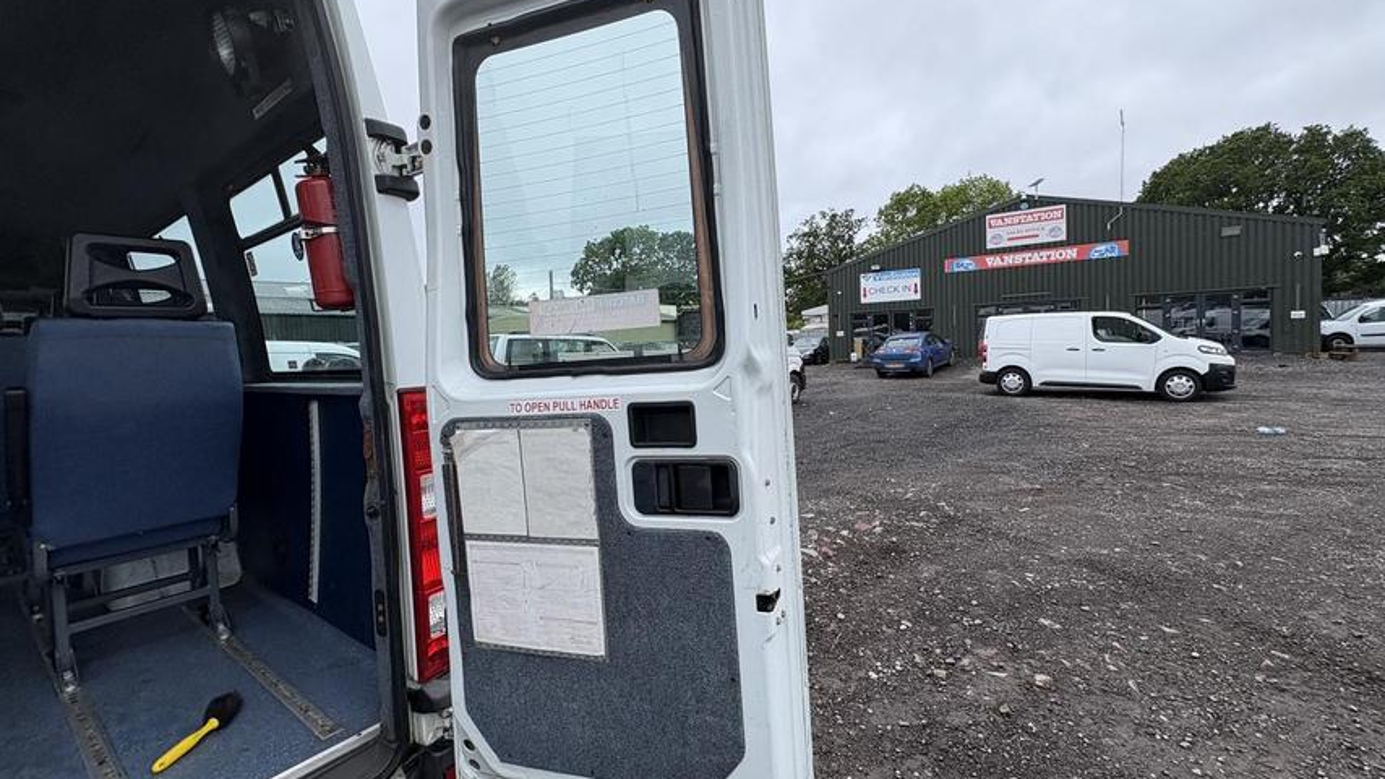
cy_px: 367
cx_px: 701
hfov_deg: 99.4
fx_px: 587
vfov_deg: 67.0
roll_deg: +2.8
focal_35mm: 16
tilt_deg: -1.7
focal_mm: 2.22
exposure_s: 1/501
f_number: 2.2
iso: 40
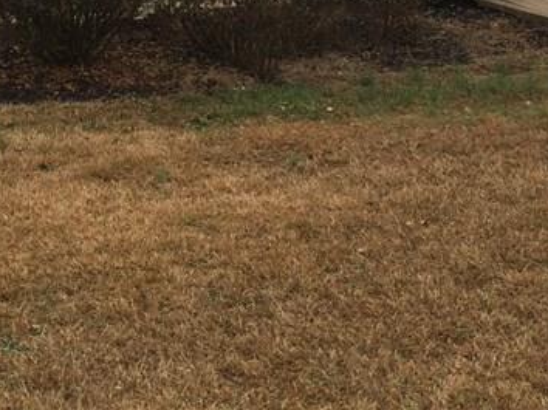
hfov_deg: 23.3
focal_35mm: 84
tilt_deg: -3.4
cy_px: -183
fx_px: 1329
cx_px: 232
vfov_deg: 16.2
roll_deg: -0.1
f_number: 2.2
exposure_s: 1/446
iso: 32
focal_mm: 4.15
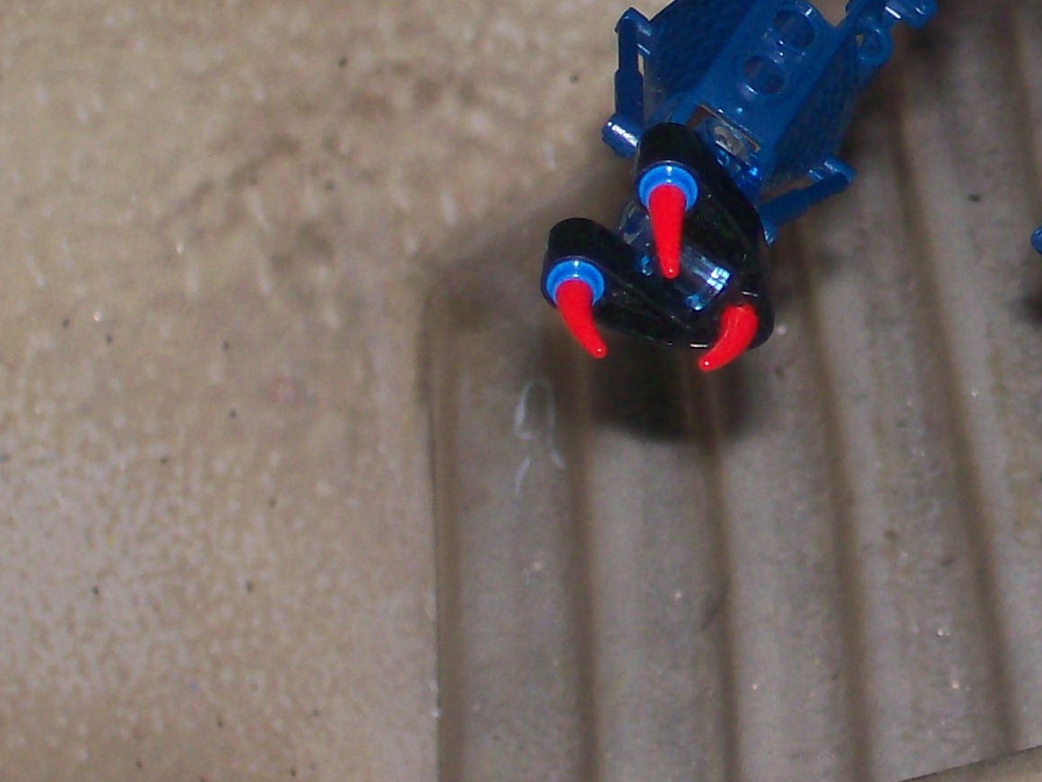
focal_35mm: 230
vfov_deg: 6.4
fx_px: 6925
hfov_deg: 8.5
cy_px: -114
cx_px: 1321
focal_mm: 14.3
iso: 80
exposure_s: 1/109
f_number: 4.3
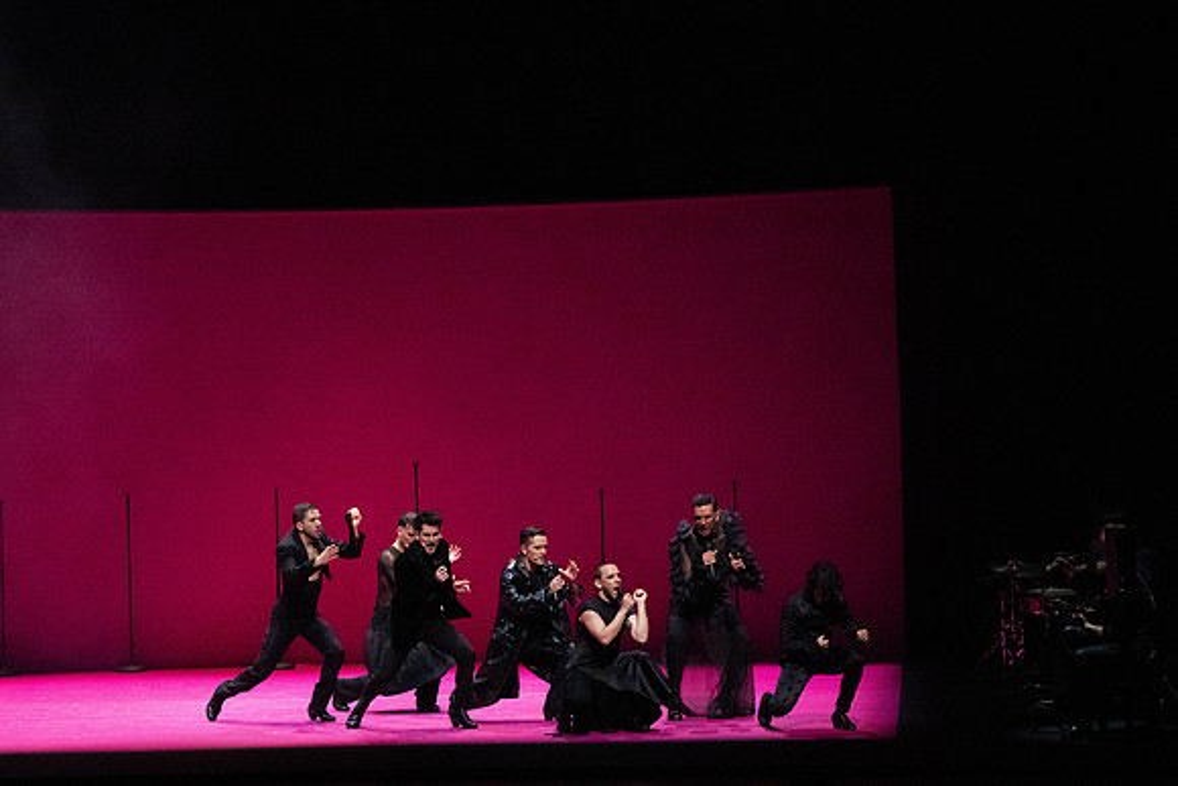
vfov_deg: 9.0
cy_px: 393
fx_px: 4975
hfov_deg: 13.5
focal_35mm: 152
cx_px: 589
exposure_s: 1/400
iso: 25600
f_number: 9
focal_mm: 152
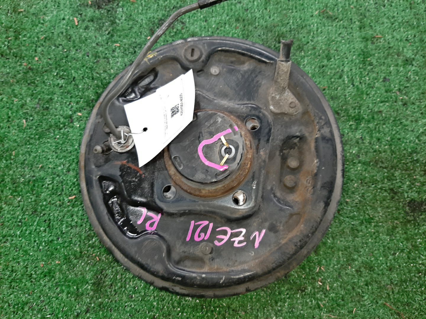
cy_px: 160
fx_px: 320
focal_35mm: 26
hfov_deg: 67.3
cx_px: 213
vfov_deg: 53.1
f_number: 1.7
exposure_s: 1/50
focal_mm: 3.93
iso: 112
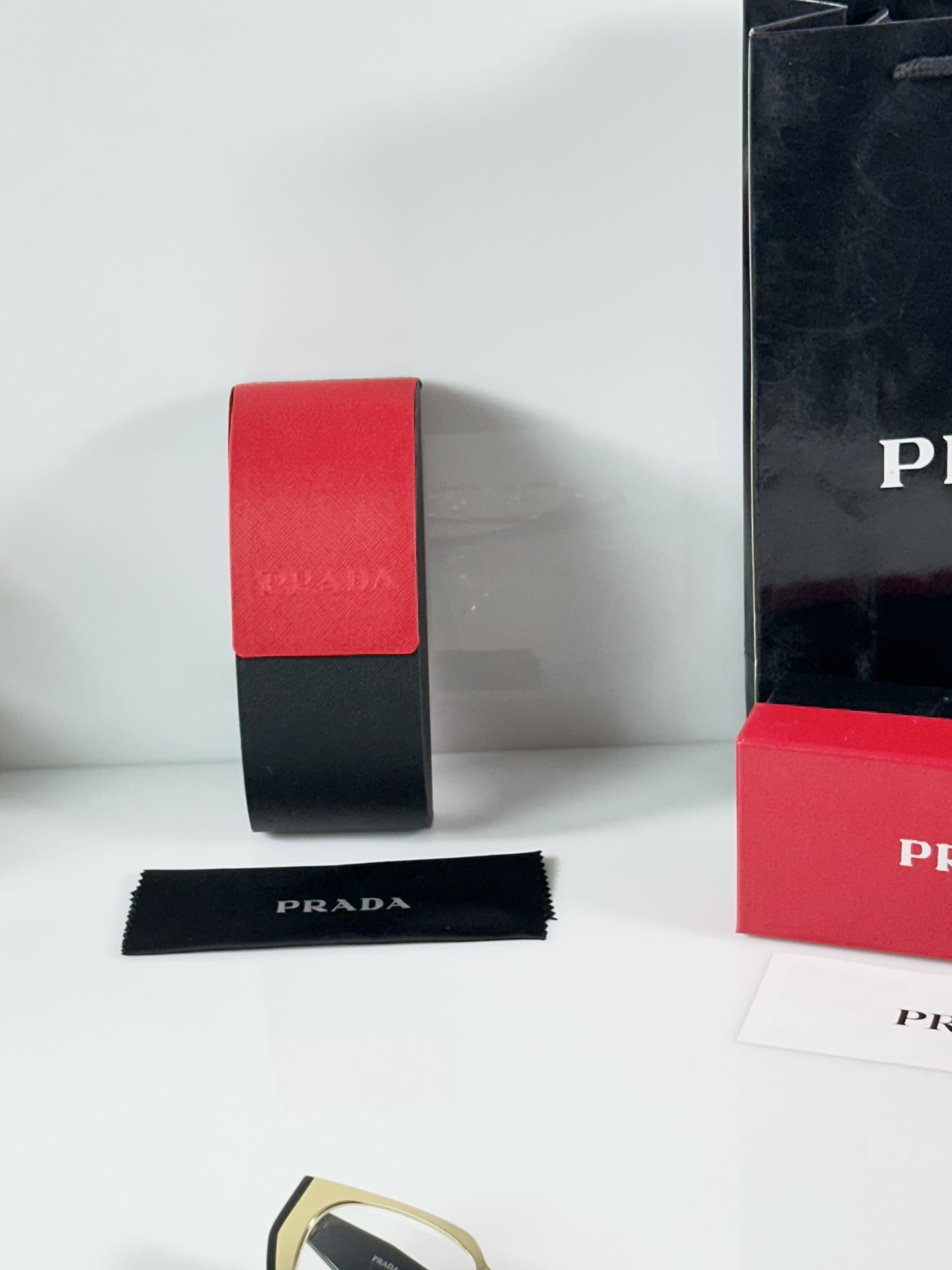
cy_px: 810
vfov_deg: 23.2
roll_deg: +2.7
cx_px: 454
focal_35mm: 84
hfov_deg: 17.6
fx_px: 3080
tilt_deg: -31.2
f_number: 1.78
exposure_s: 1/100
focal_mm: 6.86
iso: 100
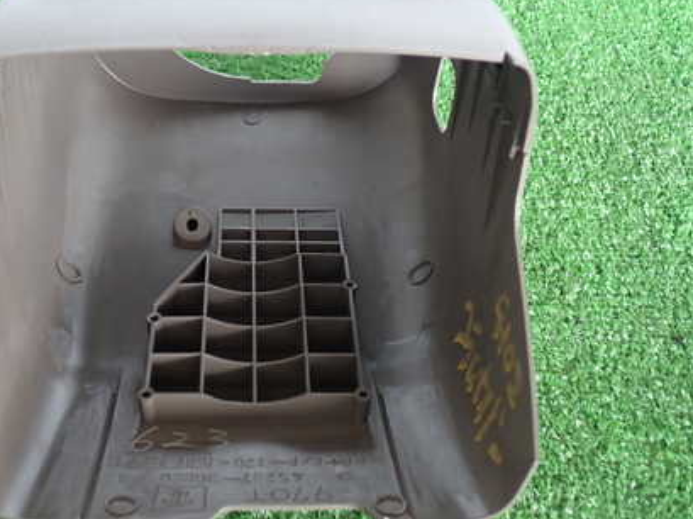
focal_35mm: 47
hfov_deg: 40.2
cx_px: 261
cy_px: 197
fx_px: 940
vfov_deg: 30.7
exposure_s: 1/30
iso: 200
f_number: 2.4
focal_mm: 5.79
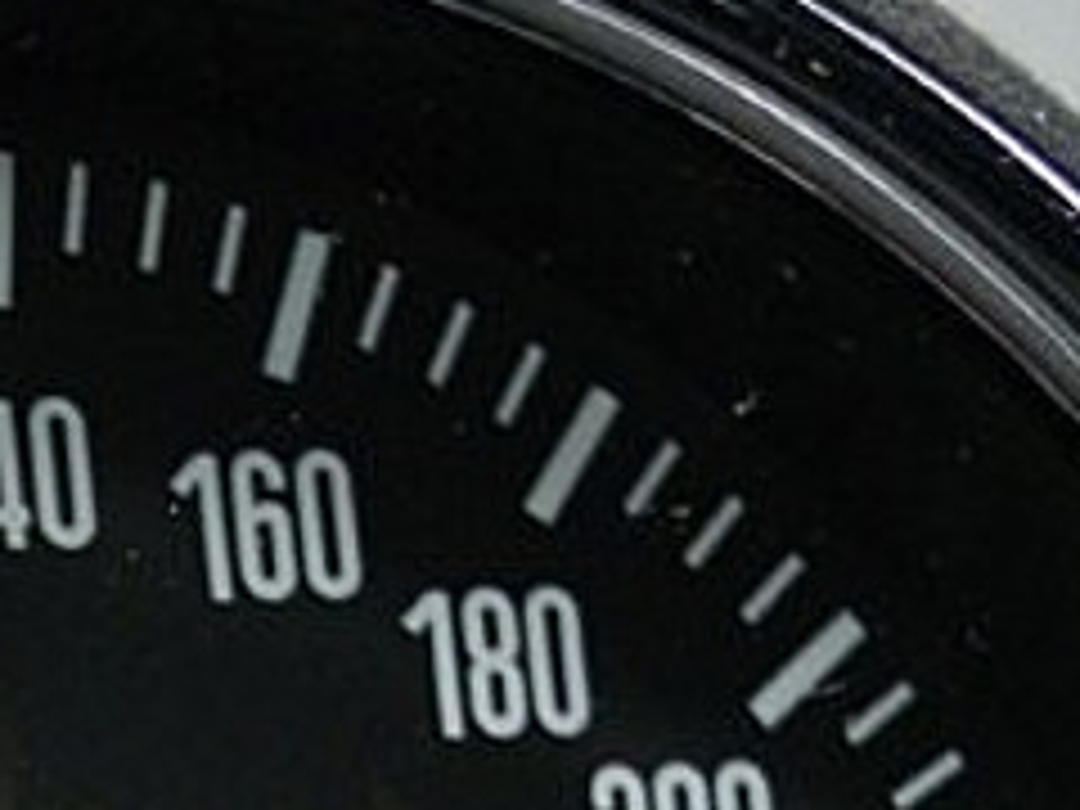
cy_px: 1593
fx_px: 6302
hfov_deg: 9.5
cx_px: -576
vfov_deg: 7.1
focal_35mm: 202
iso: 800
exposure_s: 1/60
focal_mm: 24
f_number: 4.5
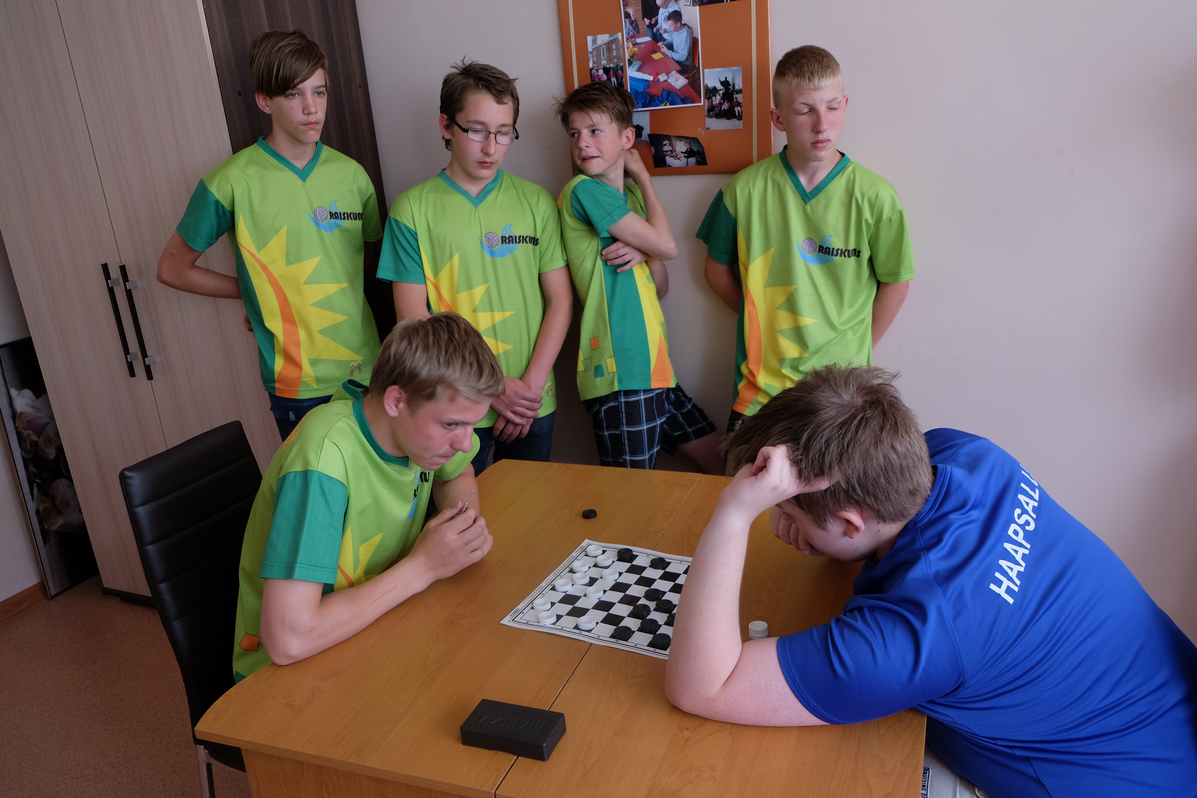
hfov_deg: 67.4
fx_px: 898
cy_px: 399
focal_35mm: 27
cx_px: 598
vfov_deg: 47.9
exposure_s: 1/60
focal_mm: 18
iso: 400
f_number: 2.8
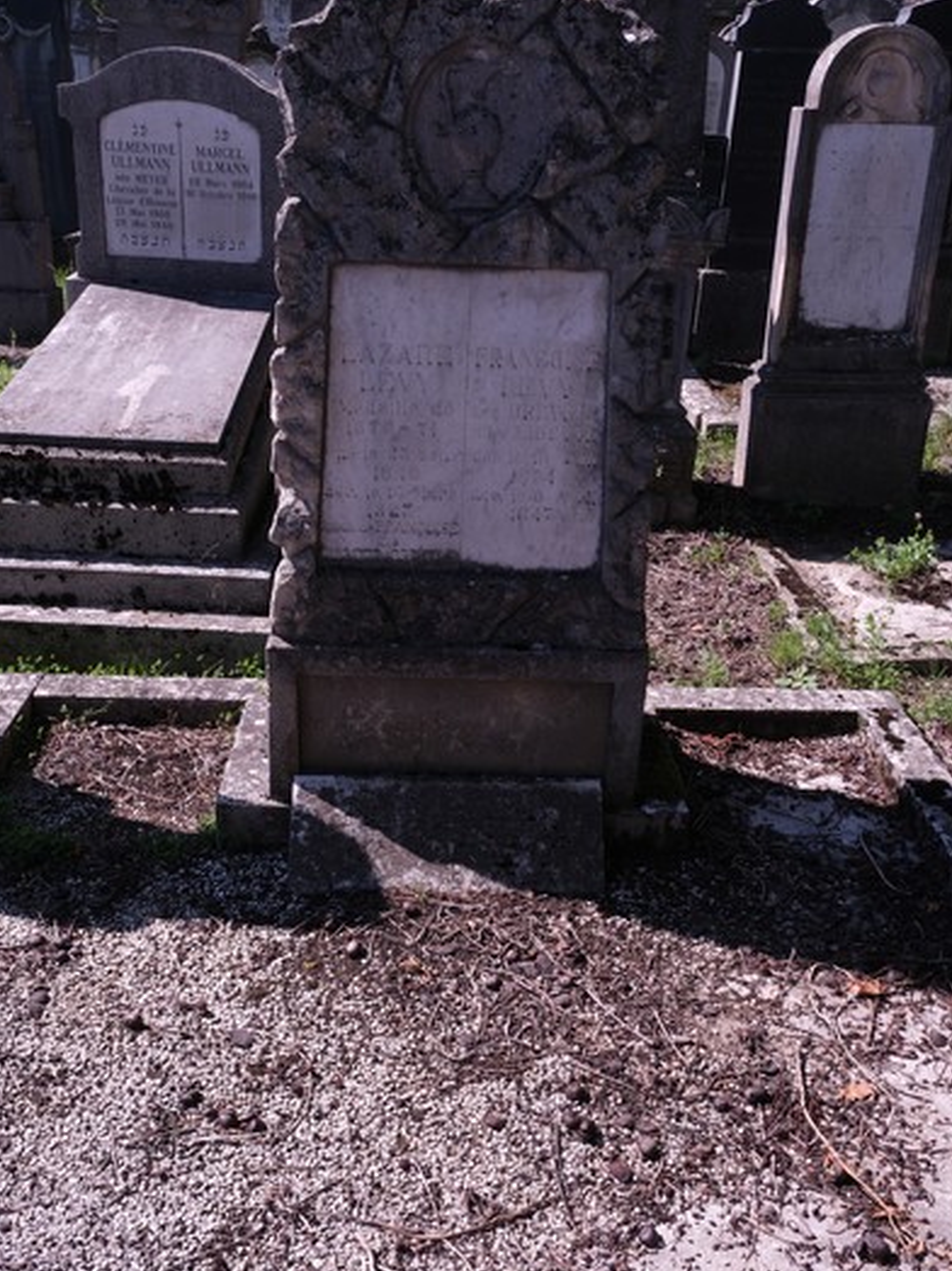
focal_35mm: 32
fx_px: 1174
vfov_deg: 56.8
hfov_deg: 44.1
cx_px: 478
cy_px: 591
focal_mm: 19.6
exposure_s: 1/85
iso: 160
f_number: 11
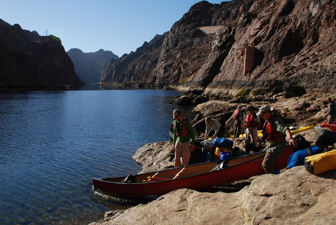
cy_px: 112
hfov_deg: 61.9
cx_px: 168
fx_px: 280
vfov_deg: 43.7
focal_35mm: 30
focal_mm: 20
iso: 250
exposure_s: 1/640
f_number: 7.1
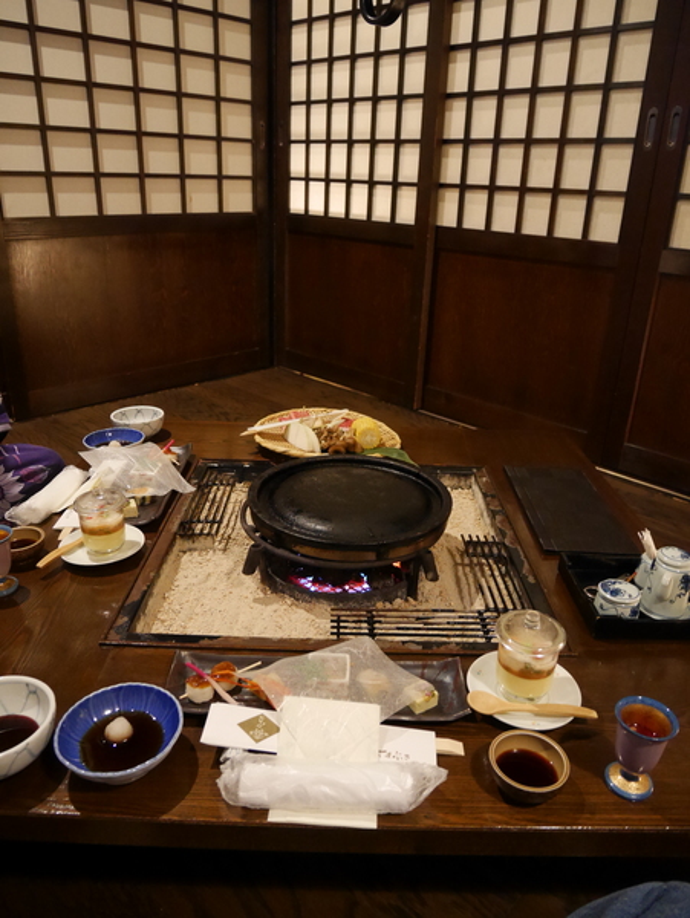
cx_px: 345
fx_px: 637
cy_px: 459
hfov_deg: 56.9
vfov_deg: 71.6
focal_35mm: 24
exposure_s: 1/20
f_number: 3.5
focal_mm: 12
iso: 3200
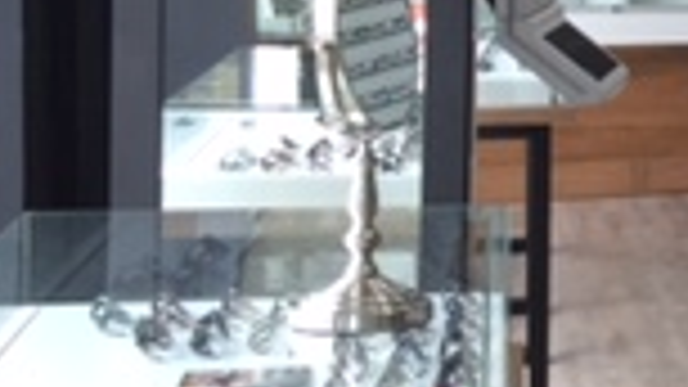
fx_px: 2408
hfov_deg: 13.7
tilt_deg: -3.1
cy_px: -50
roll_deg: -2.2
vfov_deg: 9.1
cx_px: 1407
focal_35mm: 132
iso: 50
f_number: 2.2
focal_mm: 4.15
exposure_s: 1/120
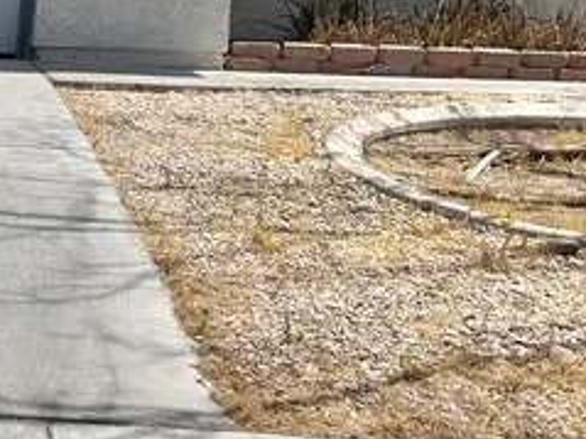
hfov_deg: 16.5
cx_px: -414
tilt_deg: -4.4
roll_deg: -2.0
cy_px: 93
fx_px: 1743
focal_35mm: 103
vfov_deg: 14.3
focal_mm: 6.76
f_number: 1.78
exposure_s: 1/7353
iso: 80
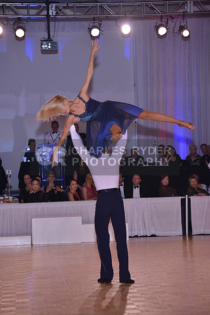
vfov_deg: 19.5
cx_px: 105
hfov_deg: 13.0
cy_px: 158
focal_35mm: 105
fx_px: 918
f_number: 4.5
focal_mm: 105
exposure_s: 1/250
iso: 1250
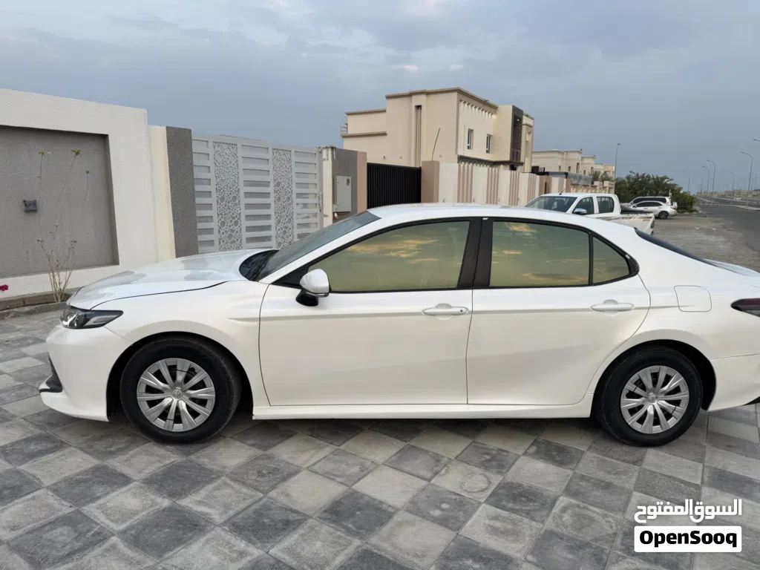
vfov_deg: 56.8
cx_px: 380
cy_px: 285
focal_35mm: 24
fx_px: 527
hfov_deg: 71.6
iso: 64
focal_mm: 6.76
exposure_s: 1/168
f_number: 1.78
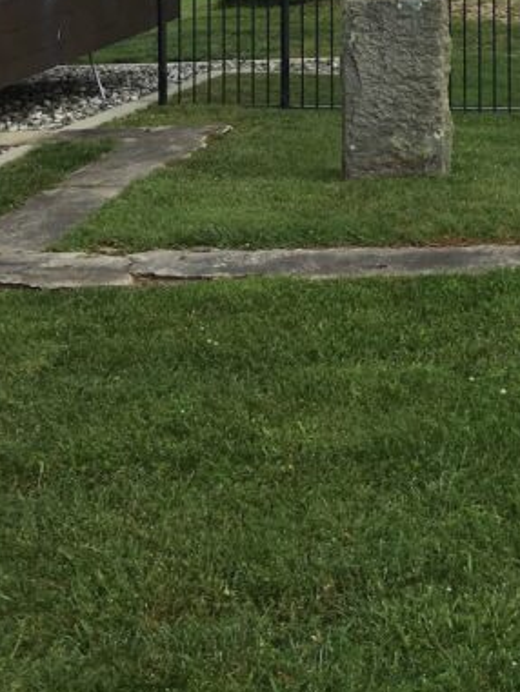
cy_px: -198
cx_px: 595
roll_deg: +0.9
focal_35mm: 78
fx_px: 1561
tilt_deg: +0.6
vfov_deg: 22.5
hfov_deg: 18.1
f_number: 2.2
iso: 25
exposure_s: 1/962
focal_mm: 4.15
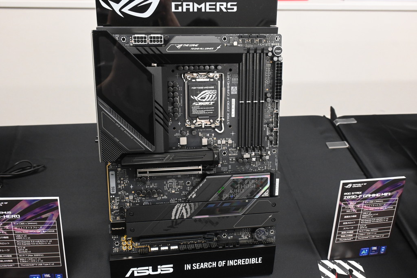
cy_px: 139
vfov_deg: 36.9
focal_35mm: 36
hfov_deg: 53.1
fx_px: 417
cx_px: 208
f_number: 6.3
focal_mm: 24
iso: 2200
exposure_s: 1/50
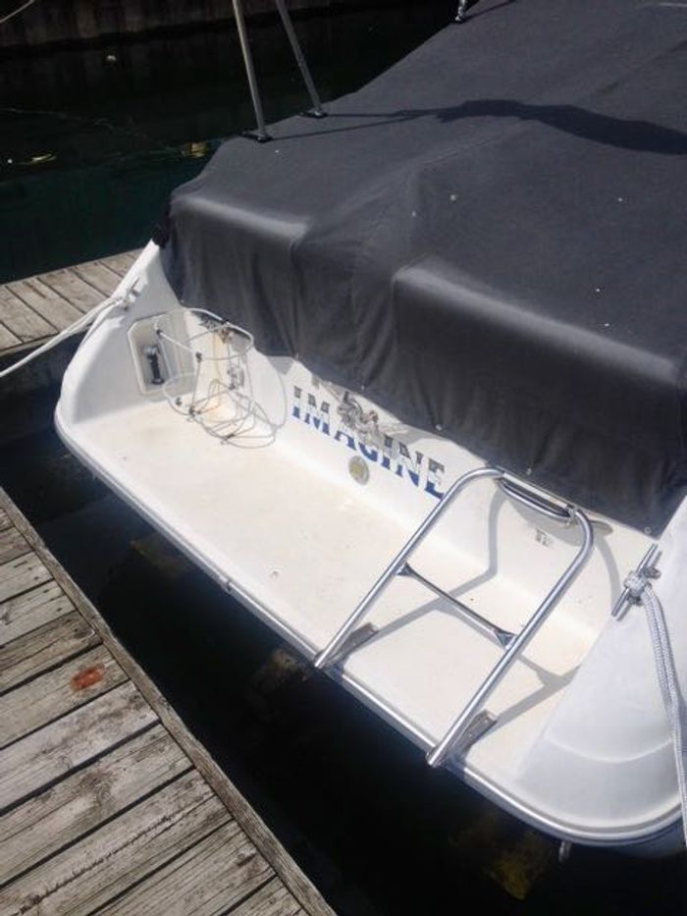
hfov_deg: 40.7
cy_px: 458
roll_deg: +2.0
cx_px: 344
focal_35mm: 35
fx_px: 926
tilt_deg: -35.1
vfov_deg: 52.6
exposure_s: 1/3690
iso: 50
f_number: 2.4
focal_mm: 4.28
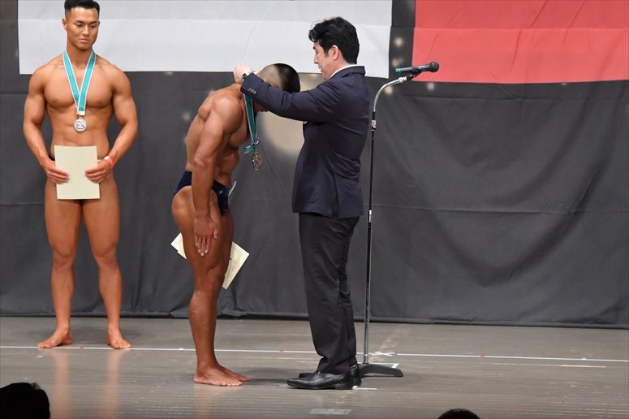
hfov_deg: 10.2
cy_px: 210
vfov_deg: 6.8
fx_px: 3528
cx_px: 314
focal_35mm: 202
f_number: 5.6
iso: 6400
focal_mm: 135
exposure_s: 1/400
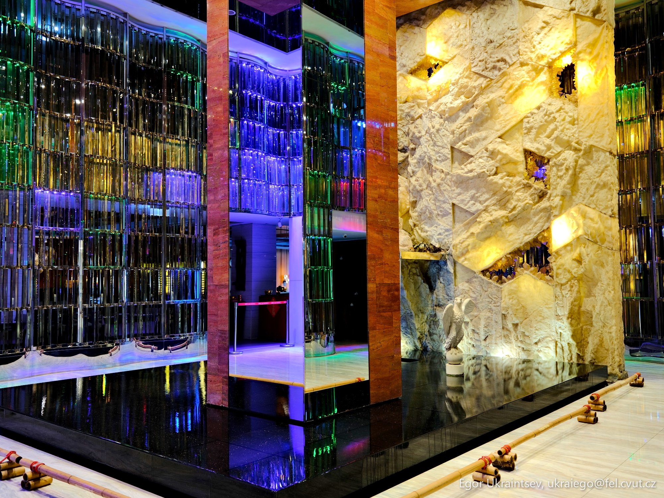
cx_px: 332
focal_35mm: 29
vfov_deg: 48.2
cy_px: 249
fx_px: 556
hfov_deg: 61.7
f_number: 5.6
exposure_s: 1/1.2
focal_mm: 36.9
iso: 100
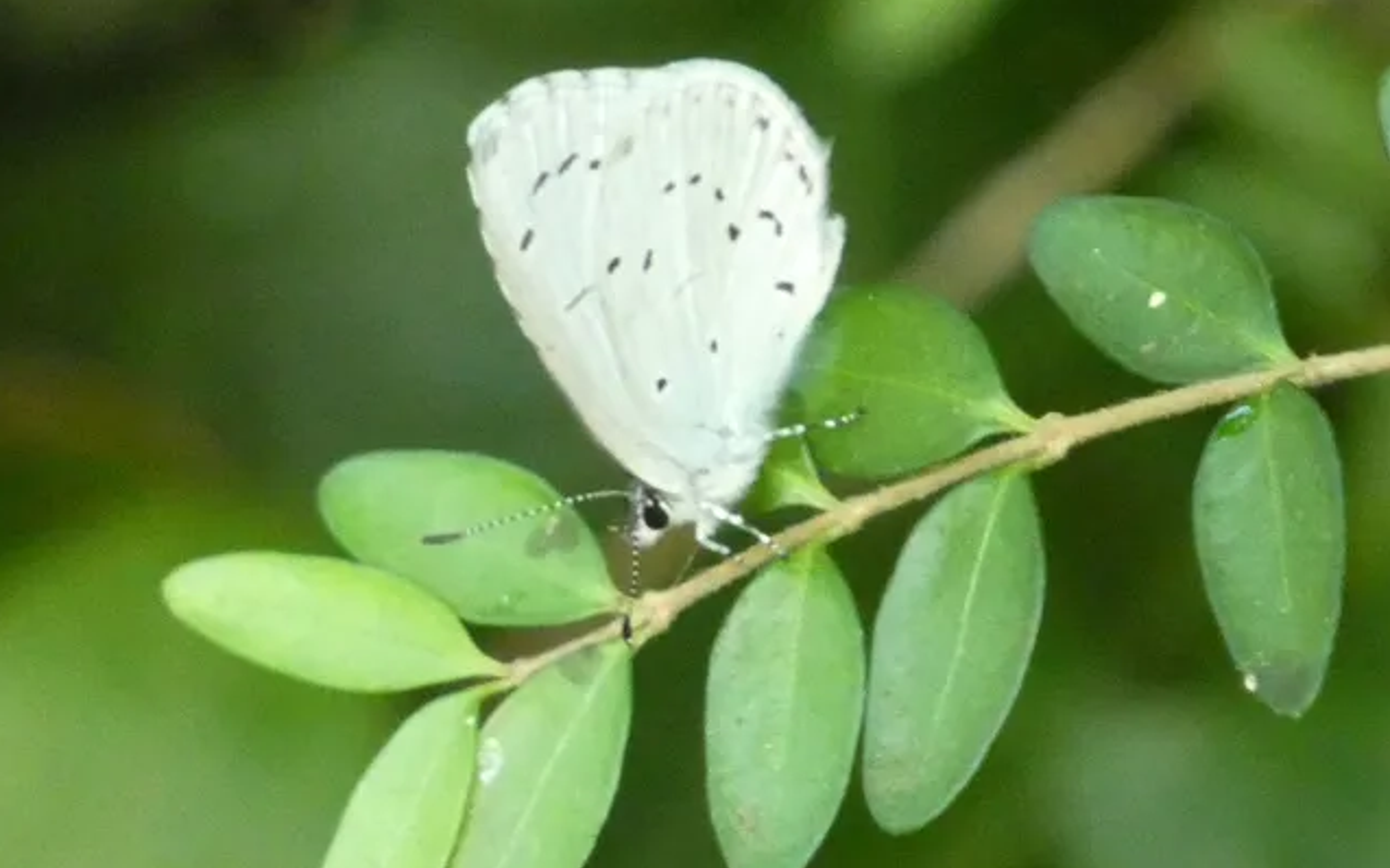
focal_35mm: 662
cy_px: 432
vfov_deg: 2.0
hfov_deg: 3.2
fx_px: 25076
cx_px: 694
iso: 1600
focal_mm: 111.5
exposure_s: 1/40
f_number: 5.6
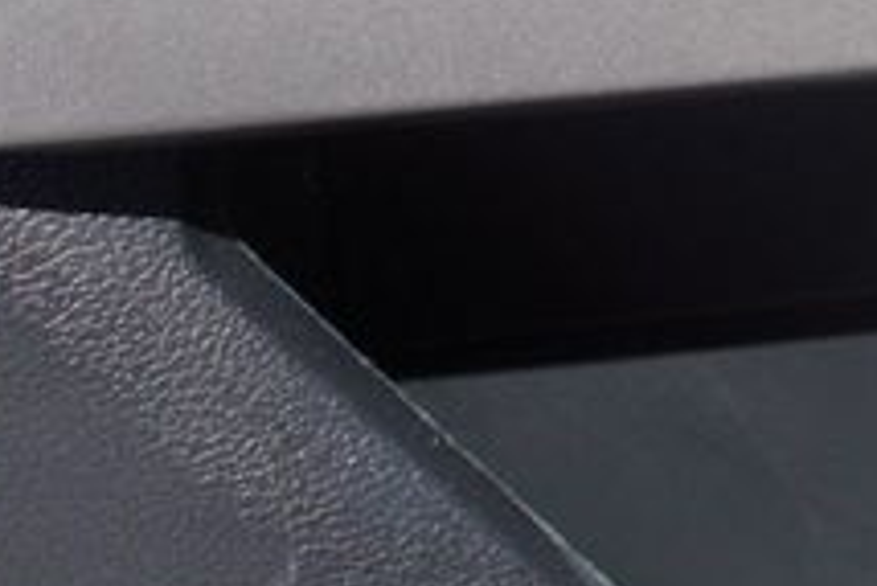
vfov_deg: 10.7
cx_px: 1516
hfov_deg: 15.6
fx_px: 2803
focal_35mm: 115
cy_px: -656
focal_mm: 16
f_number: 5
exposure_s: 1/250
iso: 100
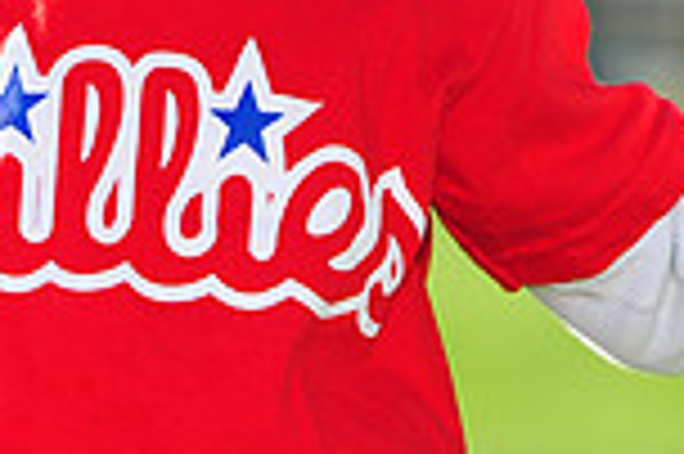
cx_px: -104
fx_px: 9433
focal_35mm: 497
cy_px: -252
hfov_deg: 4.1
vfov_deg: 2.8
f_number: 4.5
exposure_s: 1/800
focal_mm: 130
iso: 200
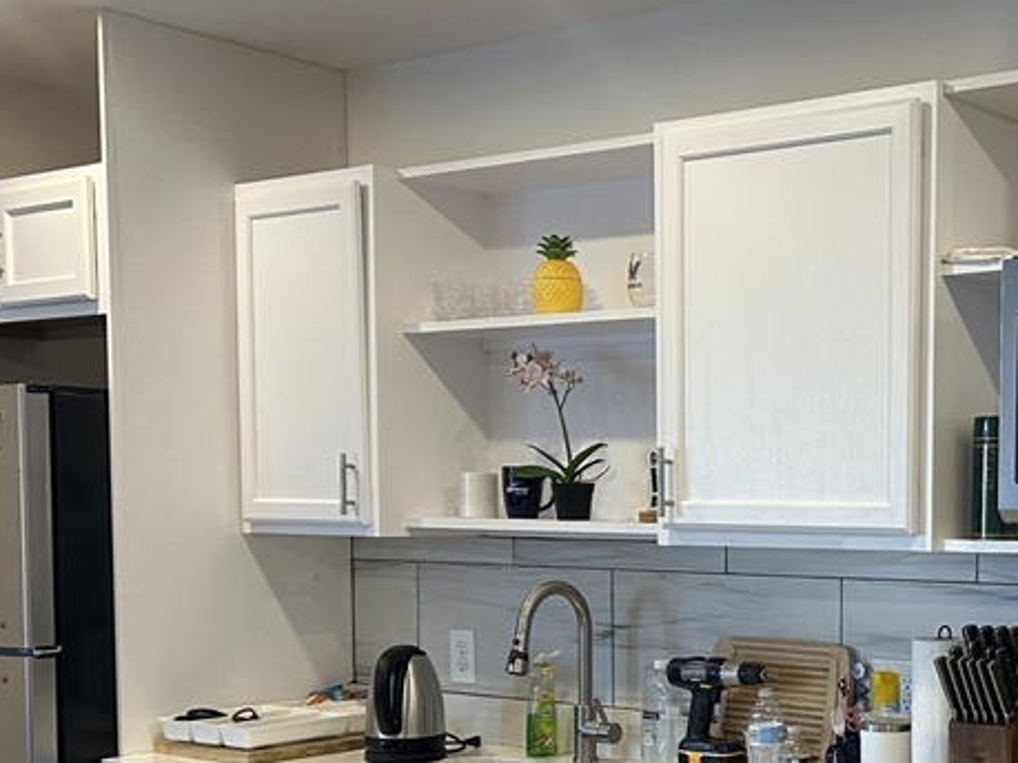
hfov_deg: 31.8
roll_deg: +0.7
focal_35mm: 58
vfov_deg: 24.8
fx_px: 1705
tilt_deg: -3.6
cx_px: 892
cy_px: 625
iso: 125
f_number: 1.5
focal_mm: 5.7
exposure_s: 1/120
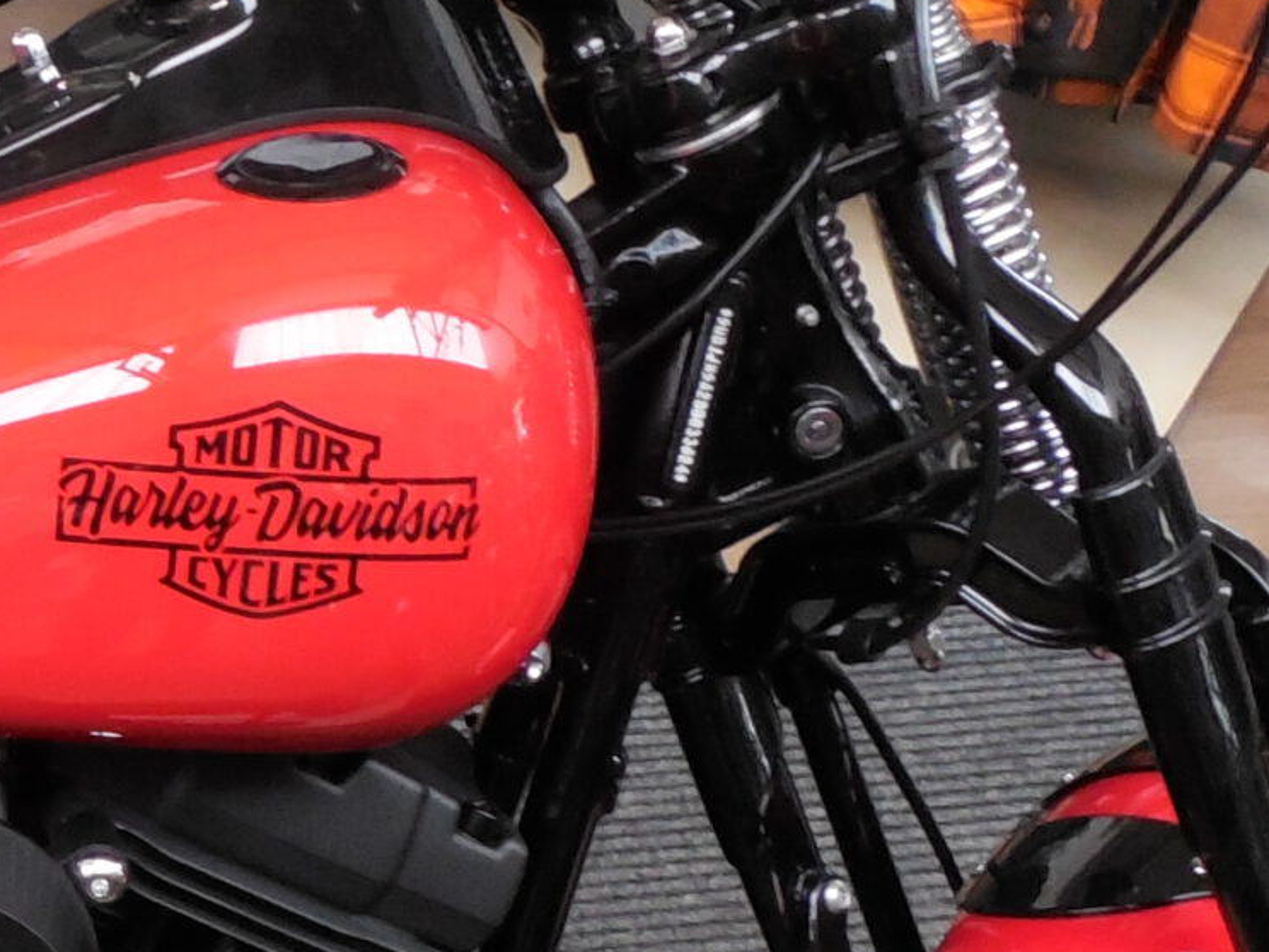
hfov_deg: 20.4
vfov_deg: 17.0
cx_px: -459
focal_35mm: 86
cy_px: 834
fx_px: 3153
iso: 400
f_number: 3.3
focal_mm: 4.5
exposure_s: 1/13
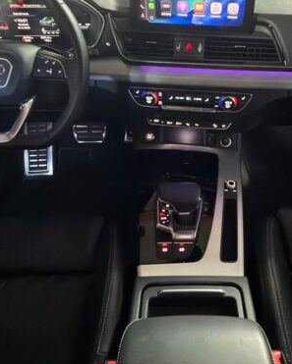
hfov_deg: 46.6
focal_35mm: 31
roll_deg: +2.6
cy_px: 149
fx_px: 335
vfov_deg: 56.8
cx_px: 186
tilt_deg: -38.3
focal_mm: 2.22
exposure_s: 1/16
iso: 800
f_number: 2.2
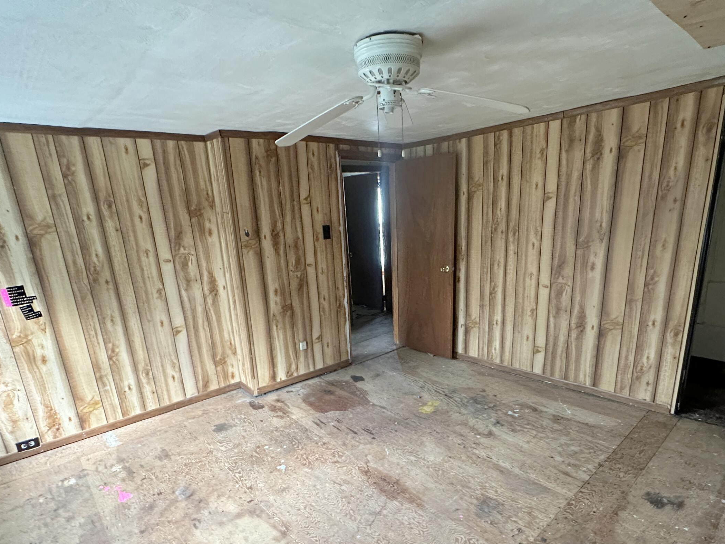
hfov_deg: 81.7
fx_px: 419
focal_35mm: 20
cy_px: 328
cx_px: 384
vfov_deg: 65.3
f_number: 2.2
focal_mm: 2.22
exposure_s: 1/60
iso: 500
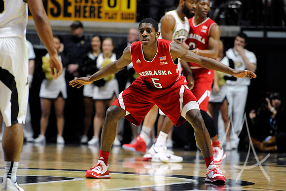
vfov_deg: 6.9
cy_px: 96
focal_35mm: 200
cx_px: 143
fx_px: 1589
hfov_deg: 10.3
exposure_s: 1/1000
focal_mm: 200
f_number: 3.5
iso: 4000
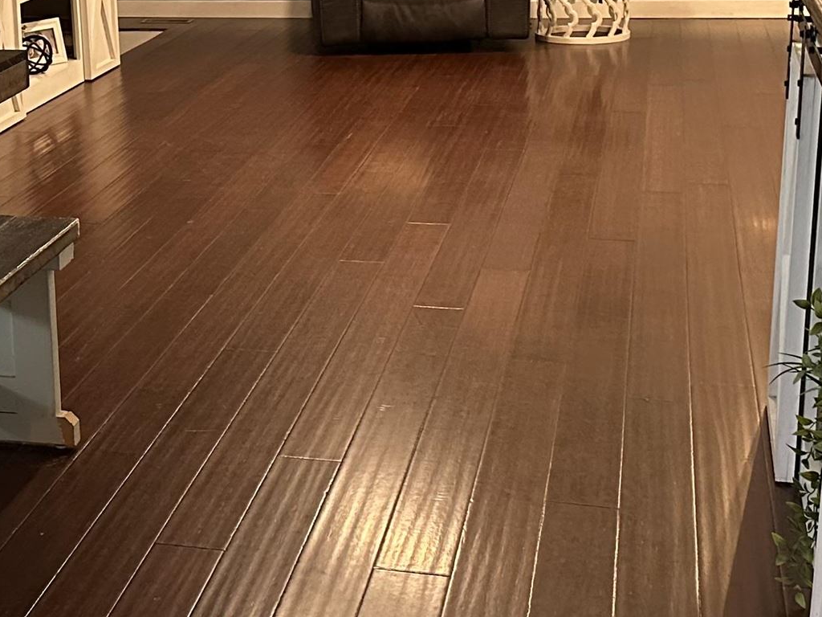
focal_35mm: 72
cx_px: 120
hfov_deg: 26.3
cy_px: 194
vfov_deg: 20.4
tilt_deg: -13.1
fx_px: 1710
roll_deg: +2.0
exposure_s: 1/60
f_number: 1.78
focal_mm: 6.86
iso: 800
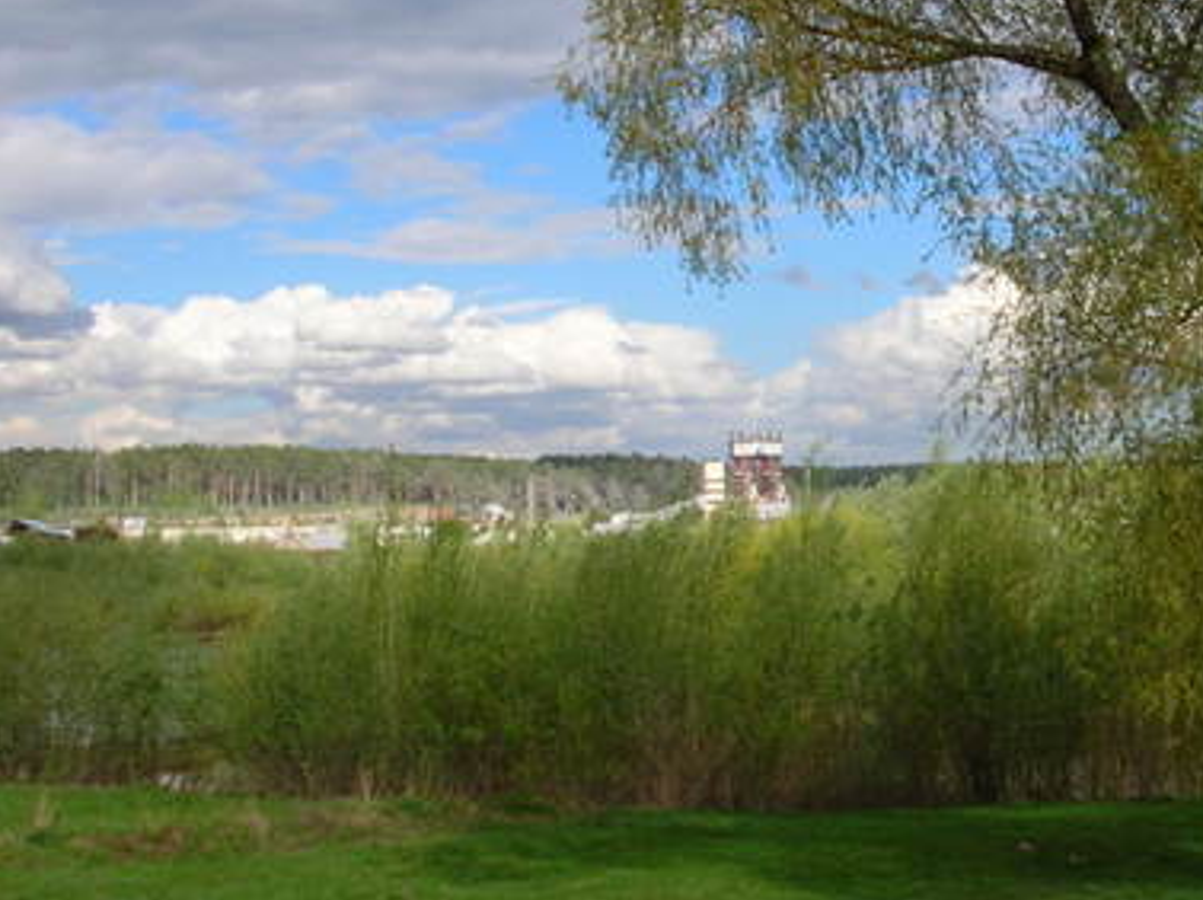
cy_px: 310
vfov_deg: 22.5
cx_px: 804
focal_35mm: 65
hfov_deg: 29.6
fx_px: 2257
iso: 50
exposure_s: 1/288
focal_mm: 5.8
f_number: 5.6
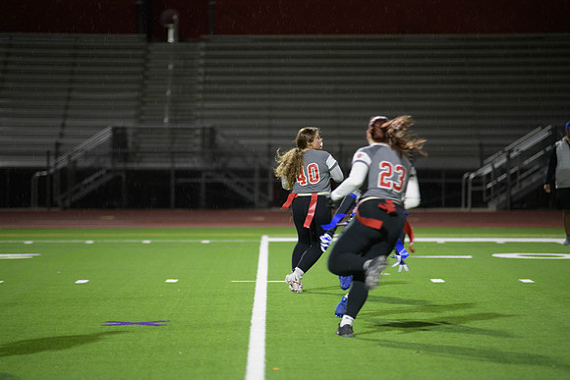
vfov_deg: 7.6
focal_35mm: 180
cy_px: 190
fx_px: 2851
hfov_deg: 11.4
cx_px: 285
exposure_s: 1/200
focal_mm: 180
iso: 1250
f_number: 2.8
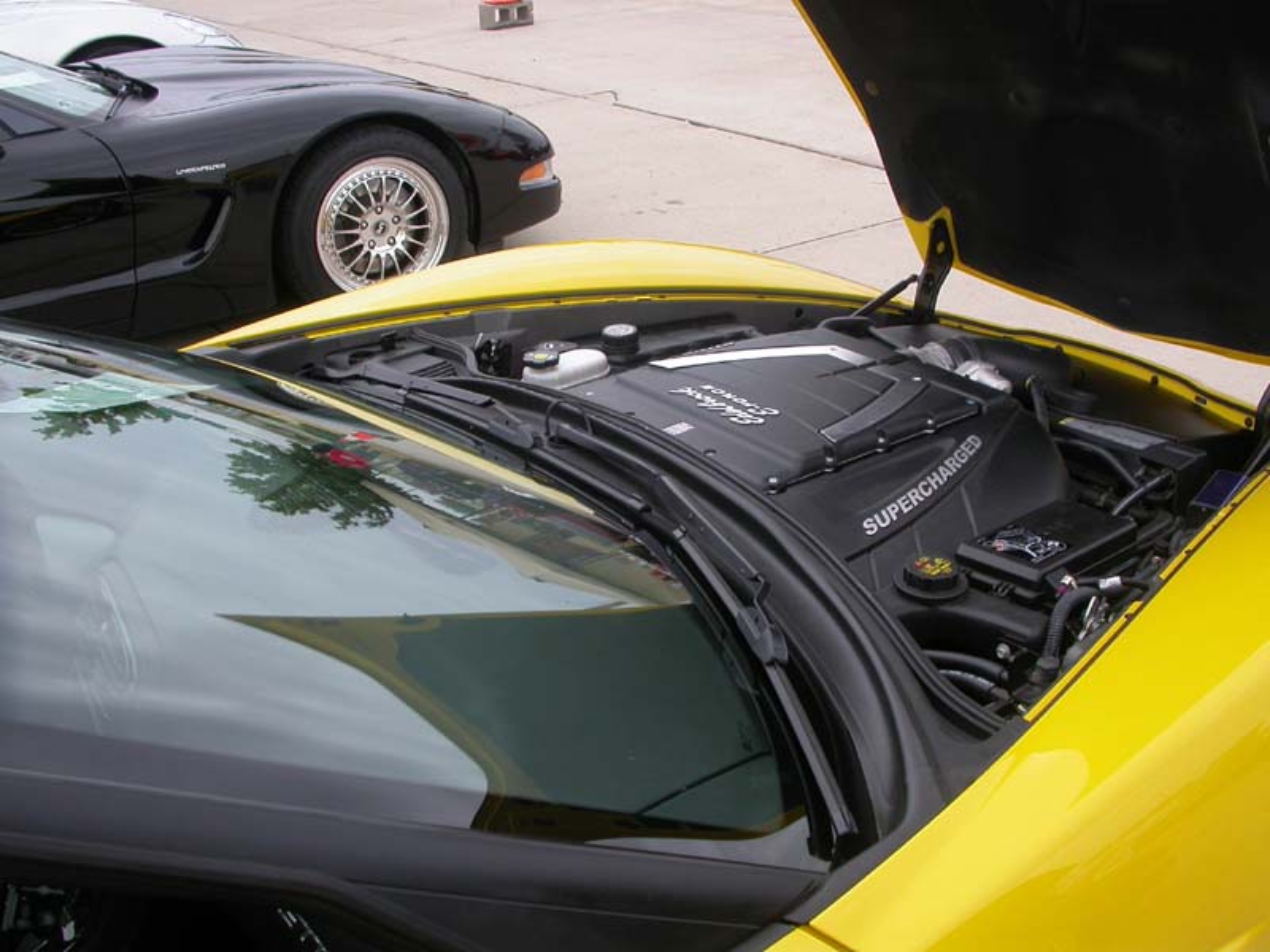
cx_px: 635
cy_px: 476
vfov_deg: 37.7
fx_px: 1394
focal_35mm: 38
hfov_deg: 49.0
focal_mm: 7.85
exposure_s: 1/212
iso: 100
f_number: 5.3
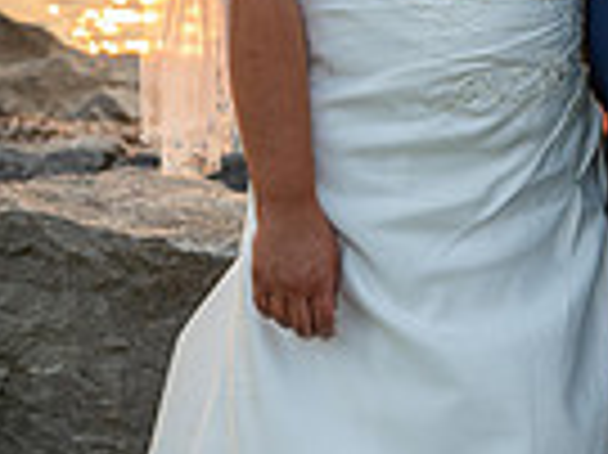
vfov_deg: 9.2
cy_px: 9
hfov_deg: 12.3
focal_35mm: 160
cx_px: 552
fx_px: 2808
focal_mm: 50
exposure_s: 1/250
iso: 200
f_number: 4.5
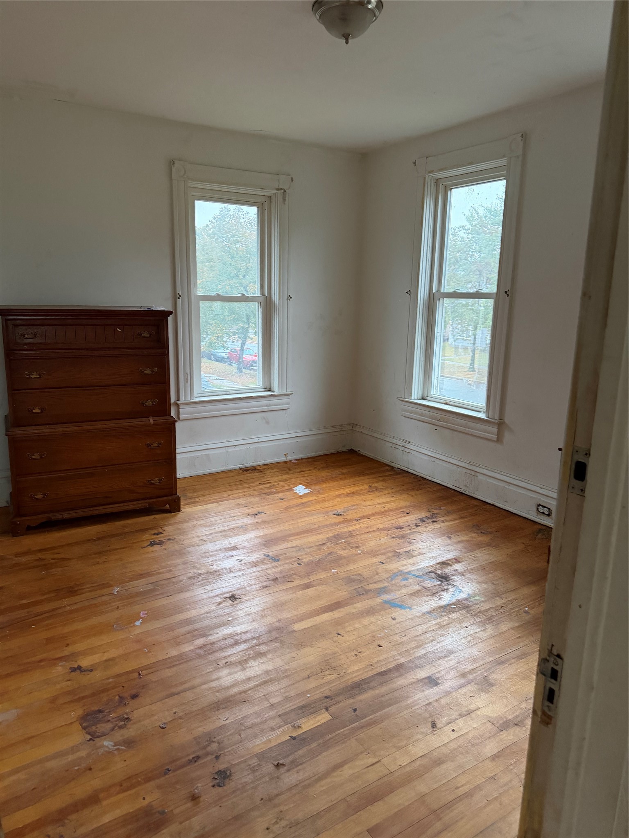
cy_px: 419
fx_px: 581
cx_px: 314
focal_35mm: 24
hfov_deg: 56.8
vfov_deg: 71.6
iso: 800
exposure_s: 1/54
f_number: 1.78
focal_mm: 6.76
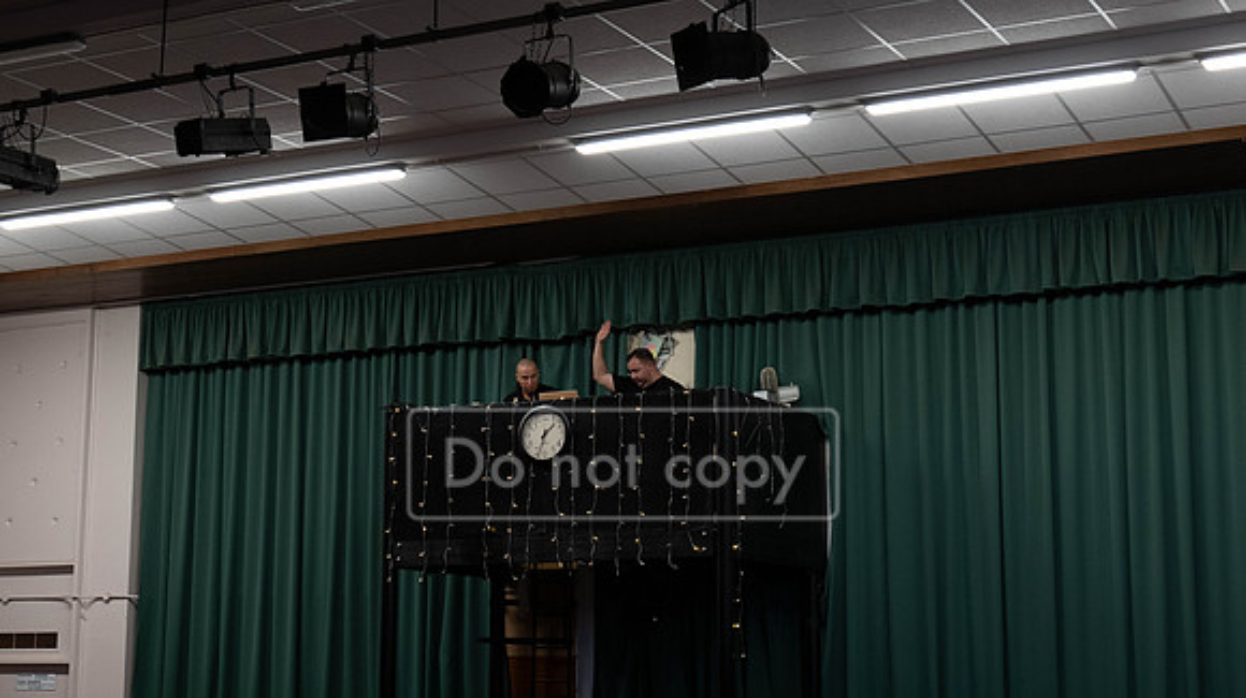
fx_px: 2145
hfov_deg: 32.4
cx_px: 623
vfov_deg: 18.5
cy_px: 349
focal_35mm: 65
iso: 5000
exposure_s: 1/125
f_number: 5.6
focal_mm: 60
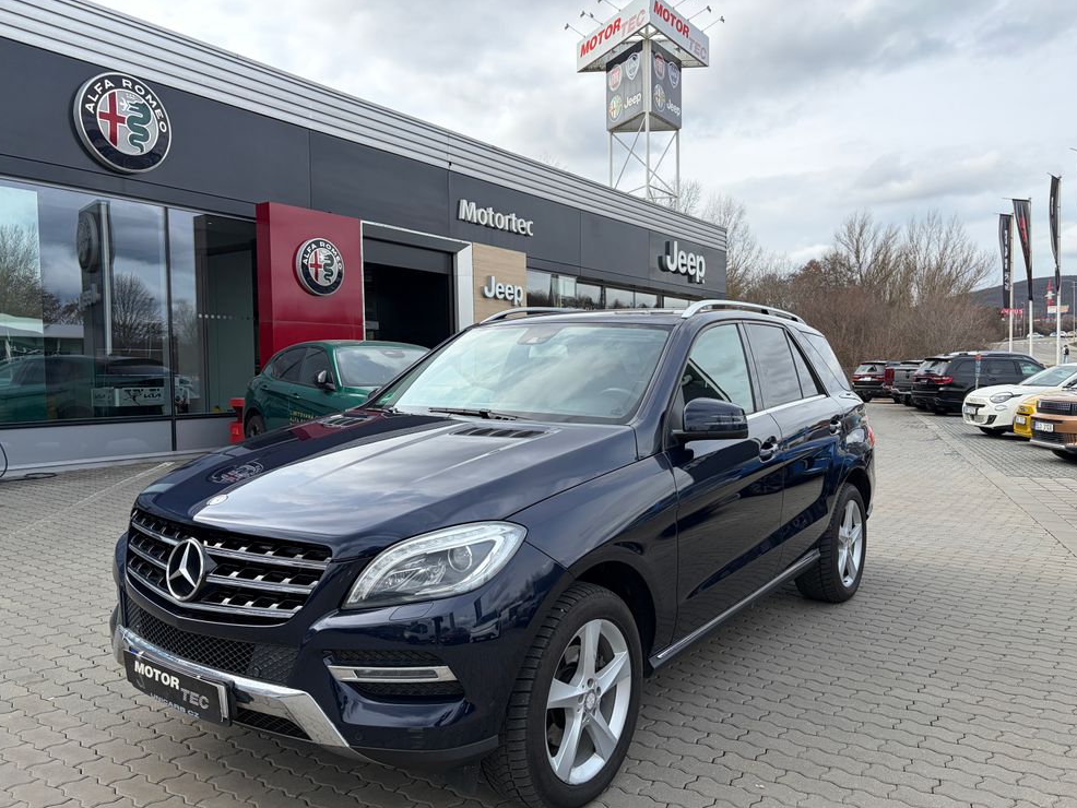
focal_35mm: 27
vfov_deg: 51.4
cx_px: 533
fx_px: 840
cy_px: 416
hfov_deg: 65.3
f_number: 1.6
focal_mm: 5.96
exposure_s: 1/1953
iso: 50
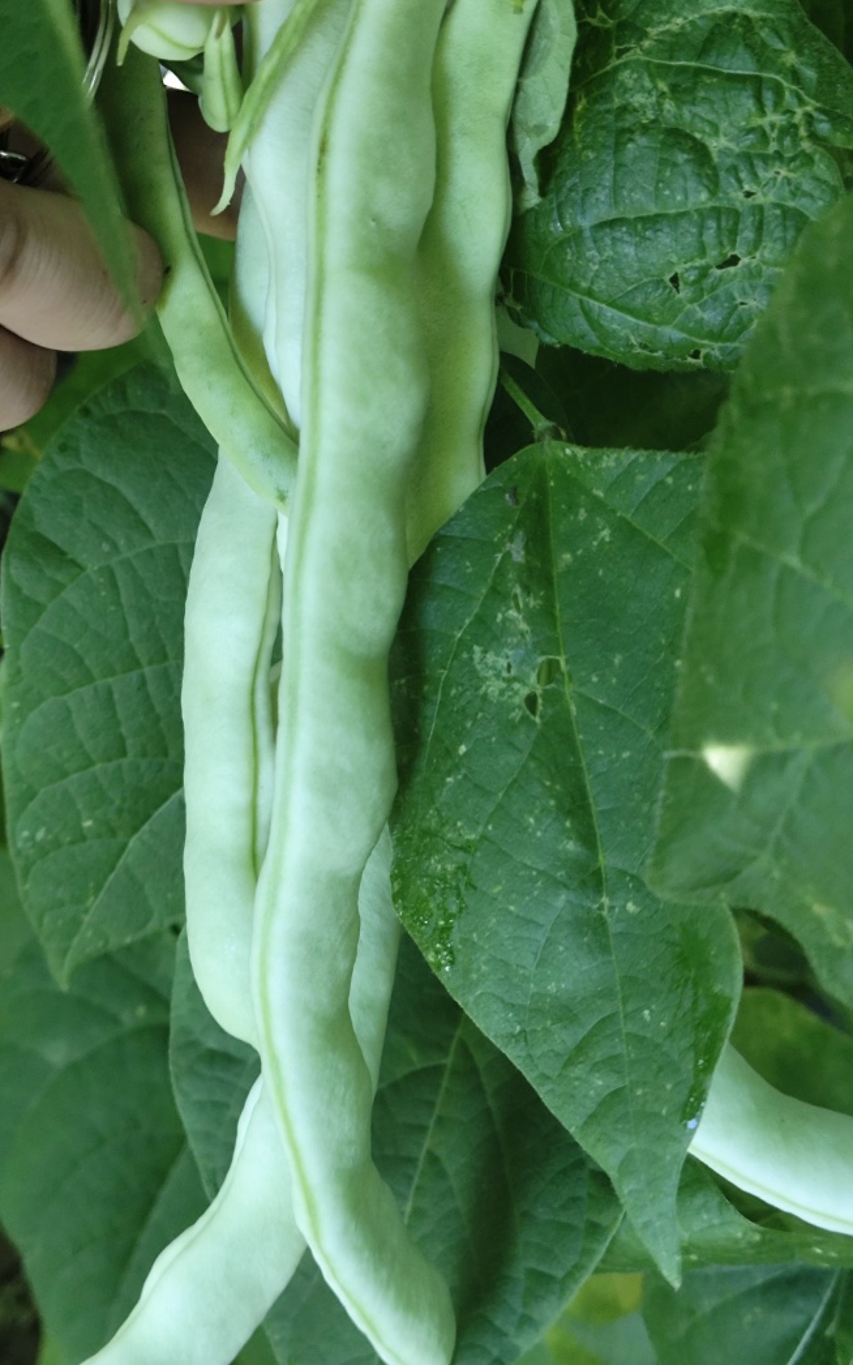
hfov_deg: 45.8
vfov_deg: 68.4
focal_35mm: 27
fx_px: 1004
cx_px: 340
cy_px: 681
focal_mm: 4.71
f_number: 1.79
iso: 220
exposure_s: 1/44.8
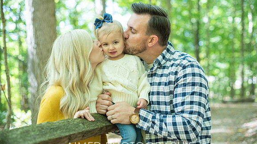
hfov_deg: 39.2
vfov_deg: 22.6
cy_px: 68
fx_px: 361
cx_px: 129
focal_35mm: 53
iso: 640
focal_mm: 50
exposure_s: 1/400
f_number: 2.2
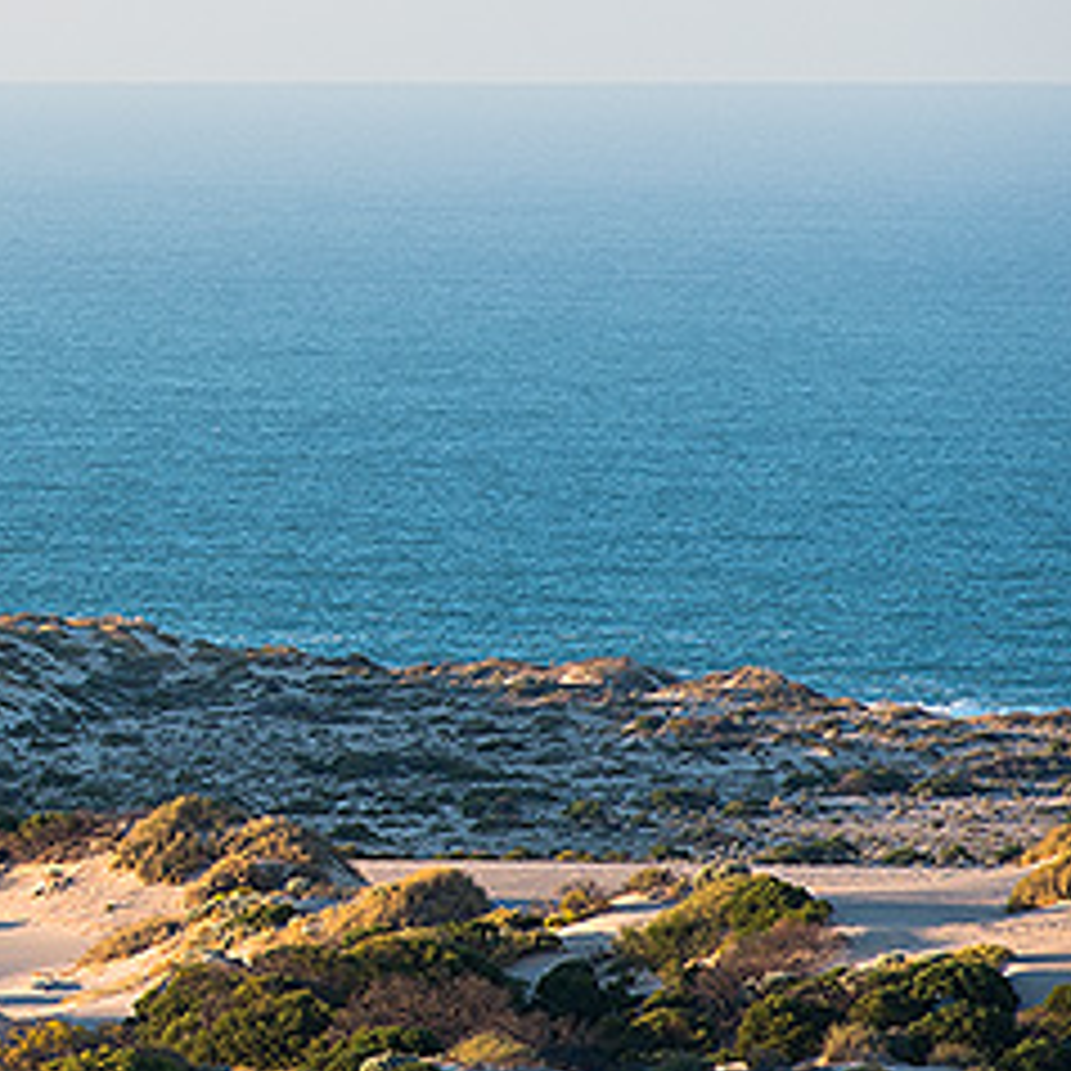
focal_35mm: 733
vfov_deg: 2.4
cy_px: 236
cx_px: -1107
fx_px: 25658
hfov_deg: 2.4
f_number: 7.1
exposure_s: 1/200
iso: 280
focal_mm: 200
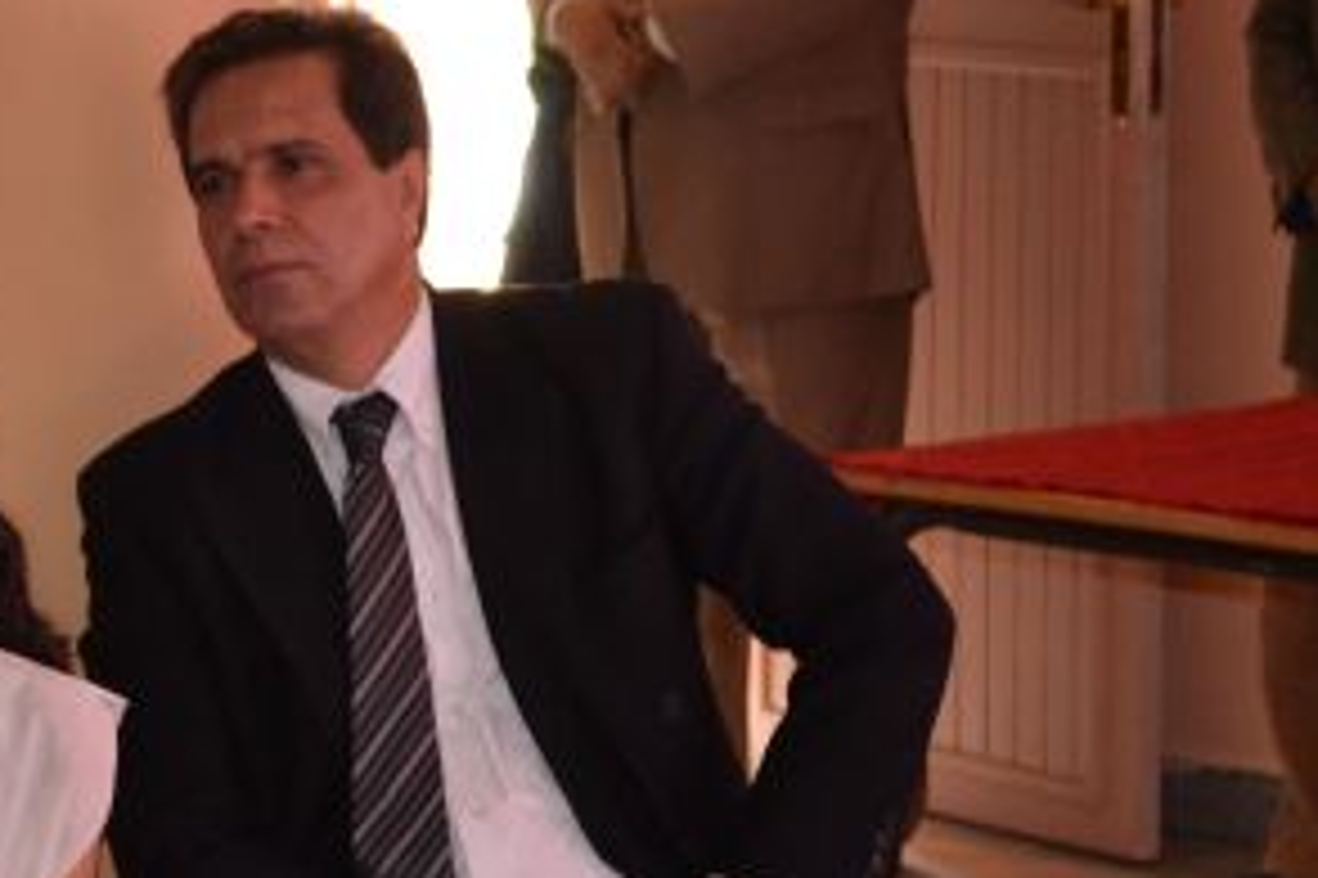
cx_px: -103
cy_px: 630
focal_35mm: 180
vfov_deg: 7.6
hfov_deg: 11.3
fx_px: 6589
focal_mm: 55
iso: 2000
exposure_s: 1/60
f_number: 5.6
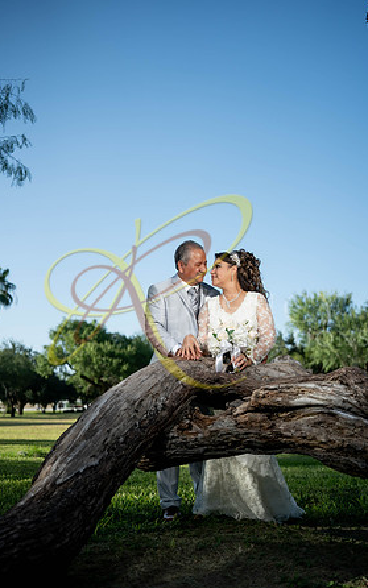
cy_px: 293
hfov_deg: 35.4
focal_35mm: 36
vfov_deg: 54.0
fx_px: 577
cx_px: 191
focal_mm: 35
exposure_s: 1/2500
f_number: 2
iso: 160
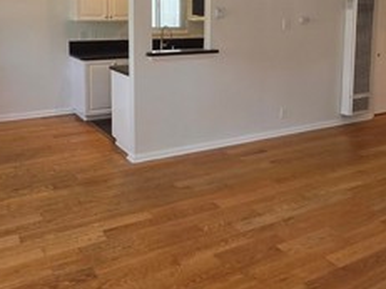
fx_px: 401
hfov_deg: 51.3
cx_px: 214
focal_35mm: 36
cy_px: 65
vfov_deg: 38.4
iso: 50
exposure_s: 1/120
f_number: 1.9
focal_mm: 2.2
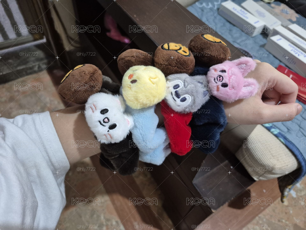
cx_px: 153
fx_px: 203
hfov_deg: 73.9
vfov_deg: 58.9
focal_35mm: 23
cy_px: 115
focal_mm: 5.4
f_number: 1.8
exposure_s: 1/60
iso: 800
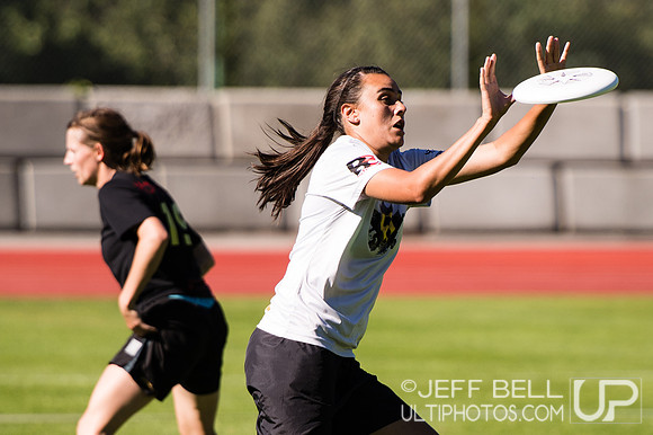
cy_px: 364
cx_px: 378
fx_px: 10588
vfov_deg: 2.4
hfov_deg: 3.5
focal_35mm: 584
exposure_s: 1/2000
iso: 100
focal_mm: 200
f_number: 2.8
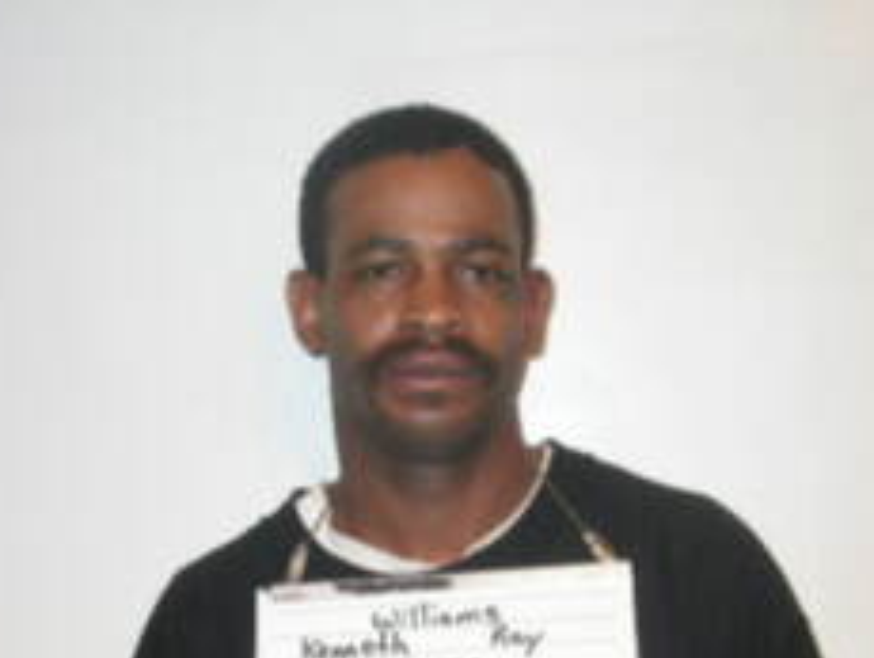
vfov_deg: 18.1
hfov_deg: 24.1
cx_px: 416
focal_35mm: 81
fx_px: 2047
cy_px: 489
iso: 100
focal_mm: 11.3
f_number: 2.9
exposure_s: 1/60.3
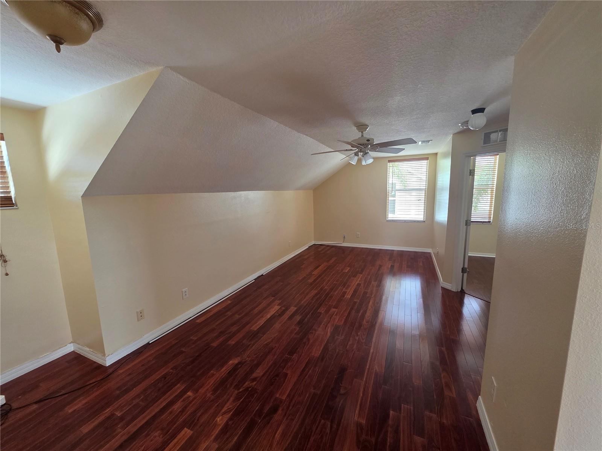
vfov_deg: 89.9
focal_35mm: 13
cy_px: 226
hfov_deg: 106.2
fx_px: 226
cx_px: 301
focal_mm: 2.2
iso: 160
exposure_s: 1/120
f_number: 1.9
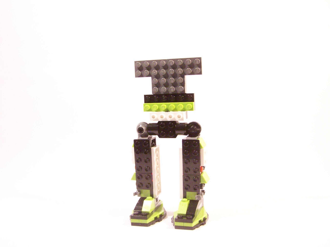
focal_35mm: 38
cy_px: 124
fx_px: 362
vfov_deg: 37.7
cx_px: 165
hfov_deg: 49.0
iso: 400
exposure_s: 1/30
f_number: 3.6
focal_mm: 6.3
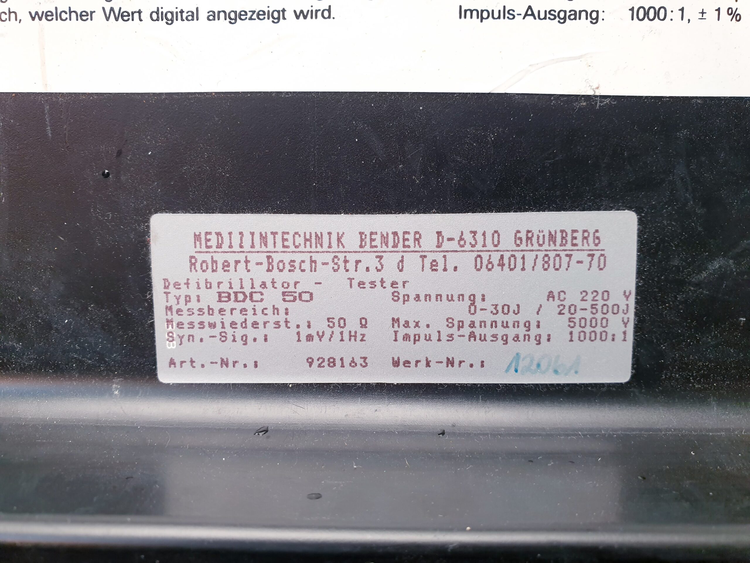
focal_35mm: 26
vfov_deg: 53.1
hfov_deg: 67.3
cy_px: 282
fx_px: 563
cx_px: 375
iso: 125
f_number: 2.4
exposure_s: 1/50
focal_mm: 4.3
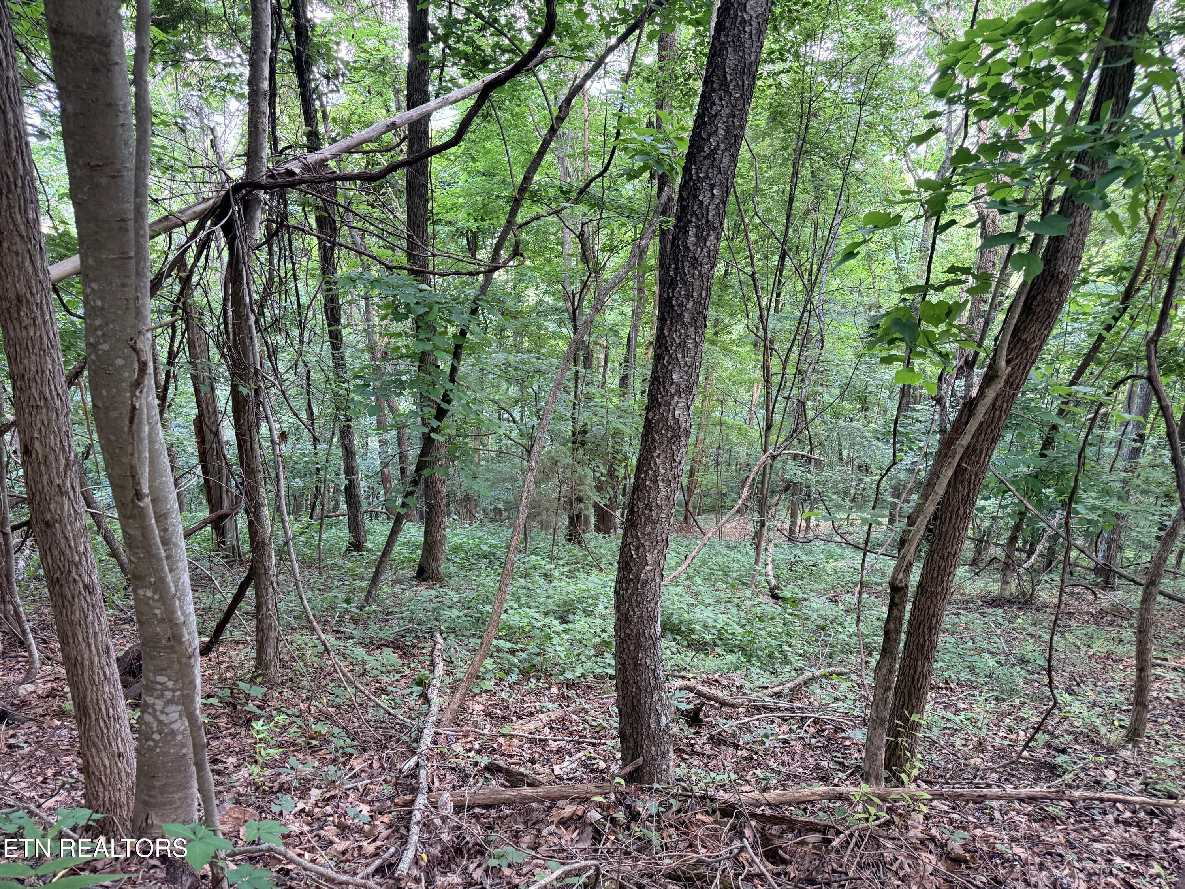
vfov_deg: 56.8
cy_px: 444
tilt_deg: -22.3
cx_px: 592
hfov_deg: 71.6
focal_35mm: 24
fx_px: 822
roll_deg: -0.1
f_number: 1.78
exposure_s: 1/60
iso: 250
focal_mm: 6.76
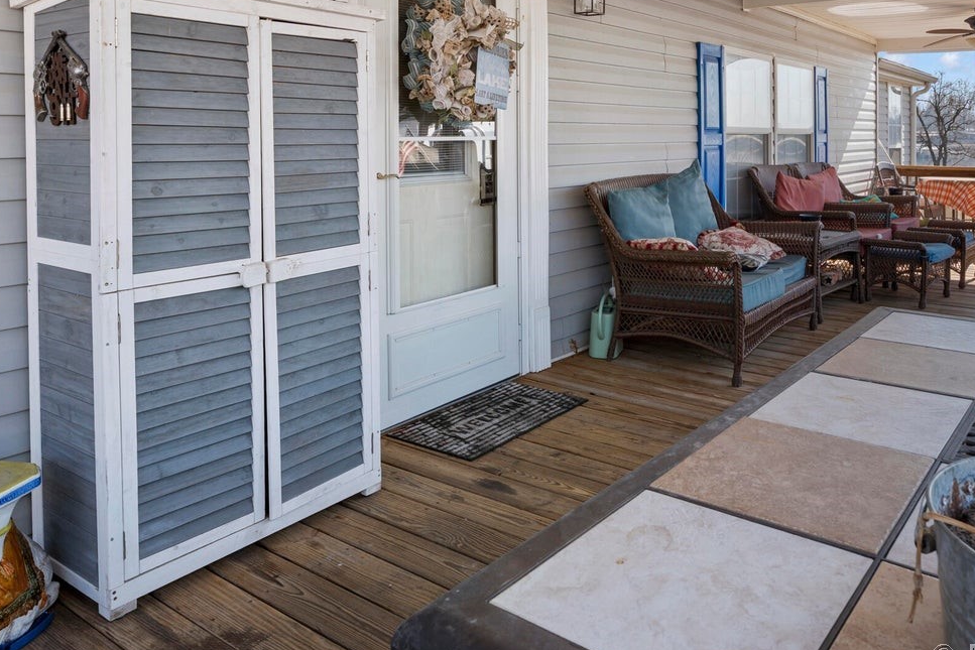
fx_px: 753
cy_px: 162
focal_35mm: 28
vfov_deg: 45.1
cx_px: 614
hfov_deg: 64.8
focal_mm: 17.5
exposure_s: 1/30
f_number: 8
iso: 160
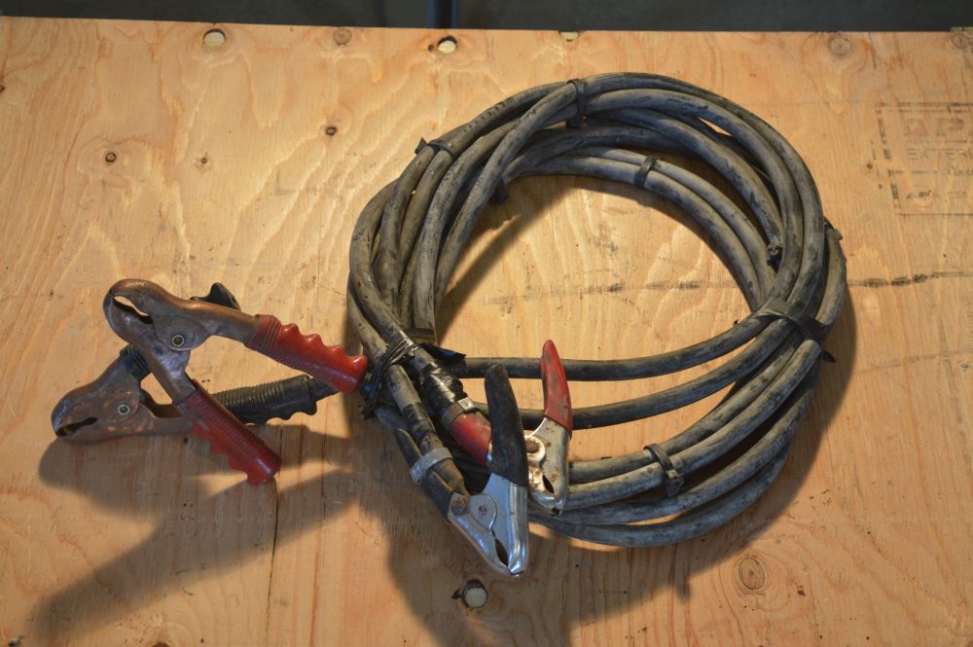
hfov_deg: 31.9
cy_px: 324
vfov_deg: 21.5
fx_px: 1701
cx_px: 486
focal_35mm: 63
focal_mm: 42
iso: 400
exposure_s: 1/60
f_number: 5
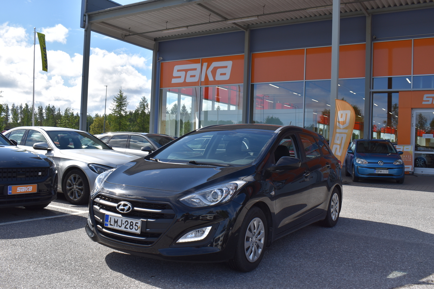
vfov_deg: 40.0
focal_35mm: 33
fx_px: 398
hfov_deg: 57.2
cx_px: 217
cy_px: 144
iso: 200
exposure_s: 1/750
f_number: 8
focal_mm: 22
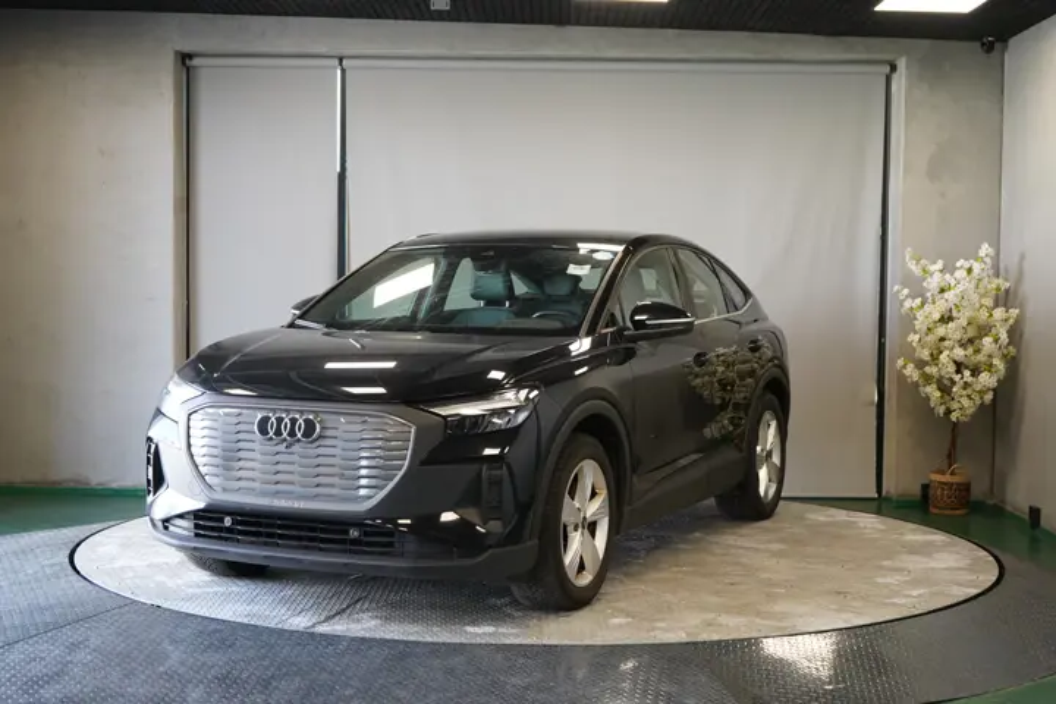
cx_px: 528
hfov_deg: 37.5
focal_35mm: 53
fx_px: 1555
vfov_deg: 25.5
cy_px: 352
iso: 2000
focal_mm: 53
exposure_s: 1/160
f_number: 5
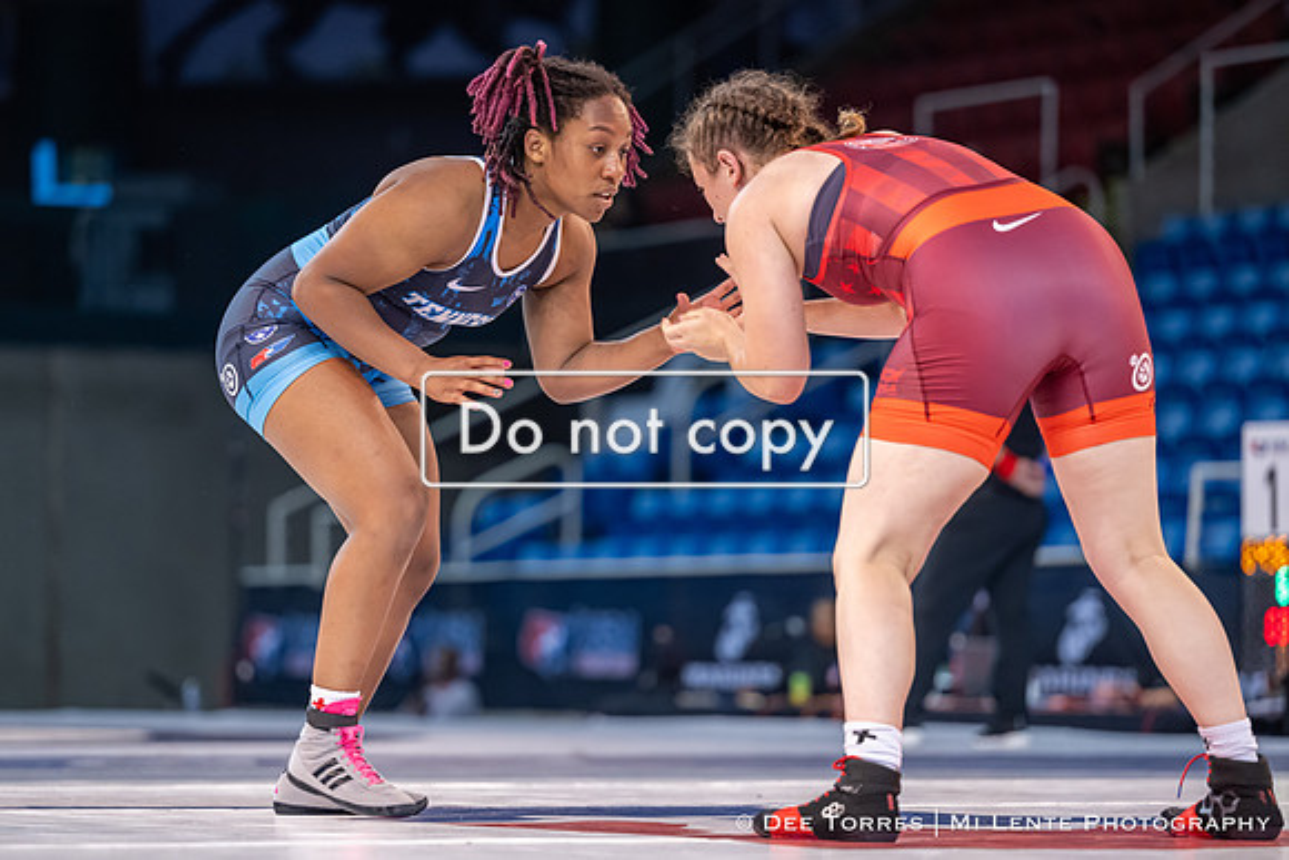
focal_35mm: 159
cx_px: 555
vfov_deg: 8.6
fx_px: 5707
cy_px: 452
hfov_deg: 12.9
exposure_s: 1/800
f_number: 2.8
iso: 1800
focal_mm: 140
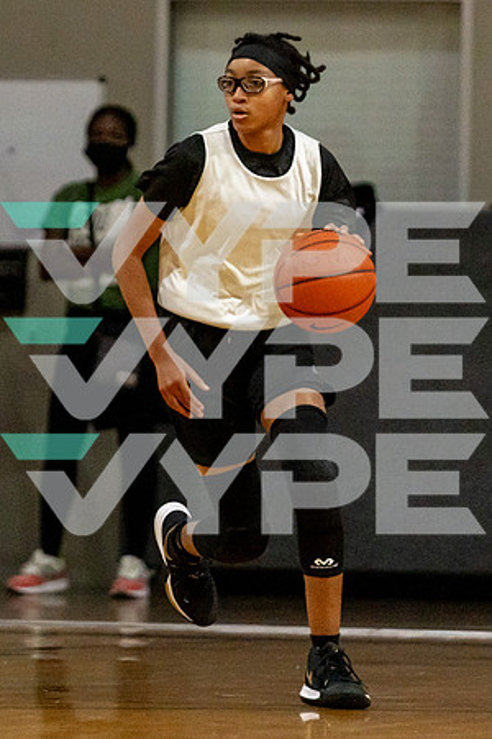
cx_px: 133
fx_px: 10255
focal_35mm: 500
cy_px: 248
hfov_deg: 2.7
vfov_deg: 4.1
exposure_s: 1/800
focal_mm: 200
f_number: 2.8
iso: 2500
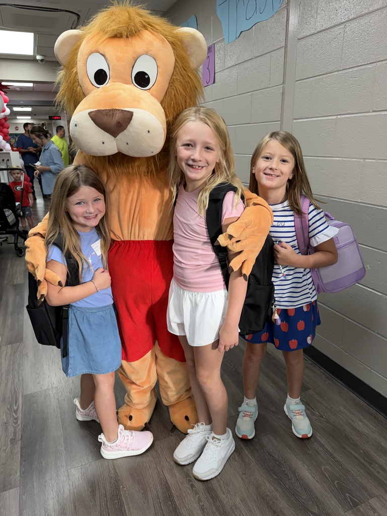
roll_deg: +1.1
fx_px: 358
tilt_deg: -19.5
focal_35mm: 24
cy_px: 258
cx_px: 194
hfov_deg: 56.8
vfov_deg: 71.6
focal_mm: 6.76
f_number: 1.78
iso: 160
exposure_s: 1/120
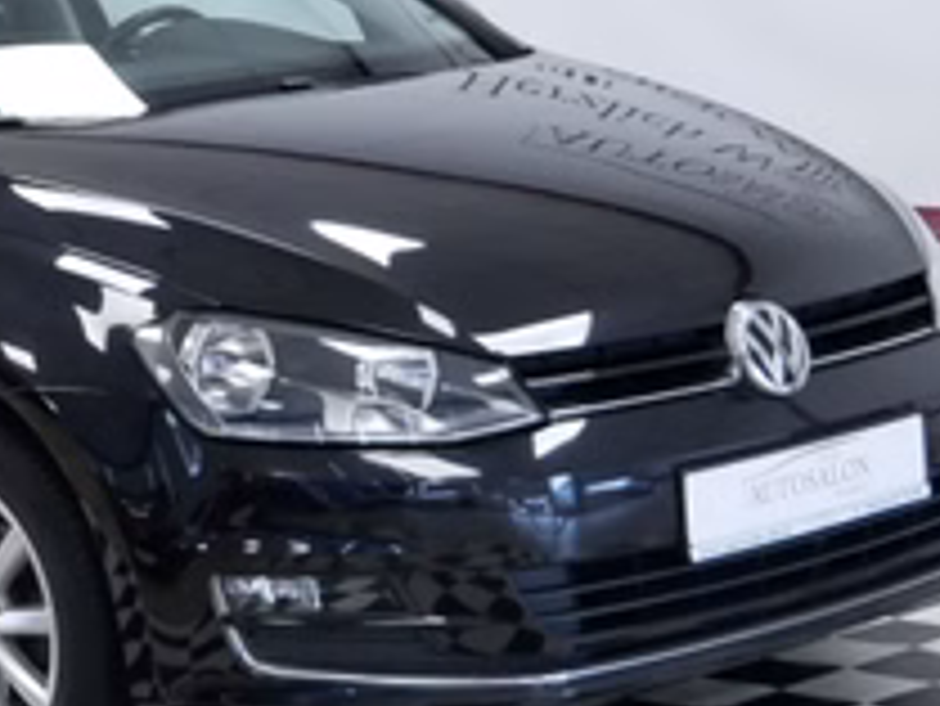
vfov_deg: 10.7
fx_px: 3750
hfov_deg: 14.1
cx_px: 40
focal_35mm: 138
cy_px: 193
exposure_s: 1/60
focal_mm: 18
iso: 640
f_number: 3.9
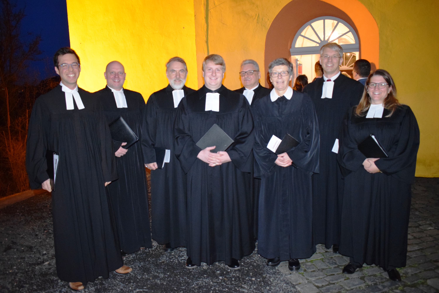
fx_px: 329
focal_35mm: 27
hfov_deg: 67.3
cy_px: 146
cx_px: 220
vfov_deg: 48.0
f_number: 3.5
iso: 3200
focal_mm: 18
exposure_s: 1/60
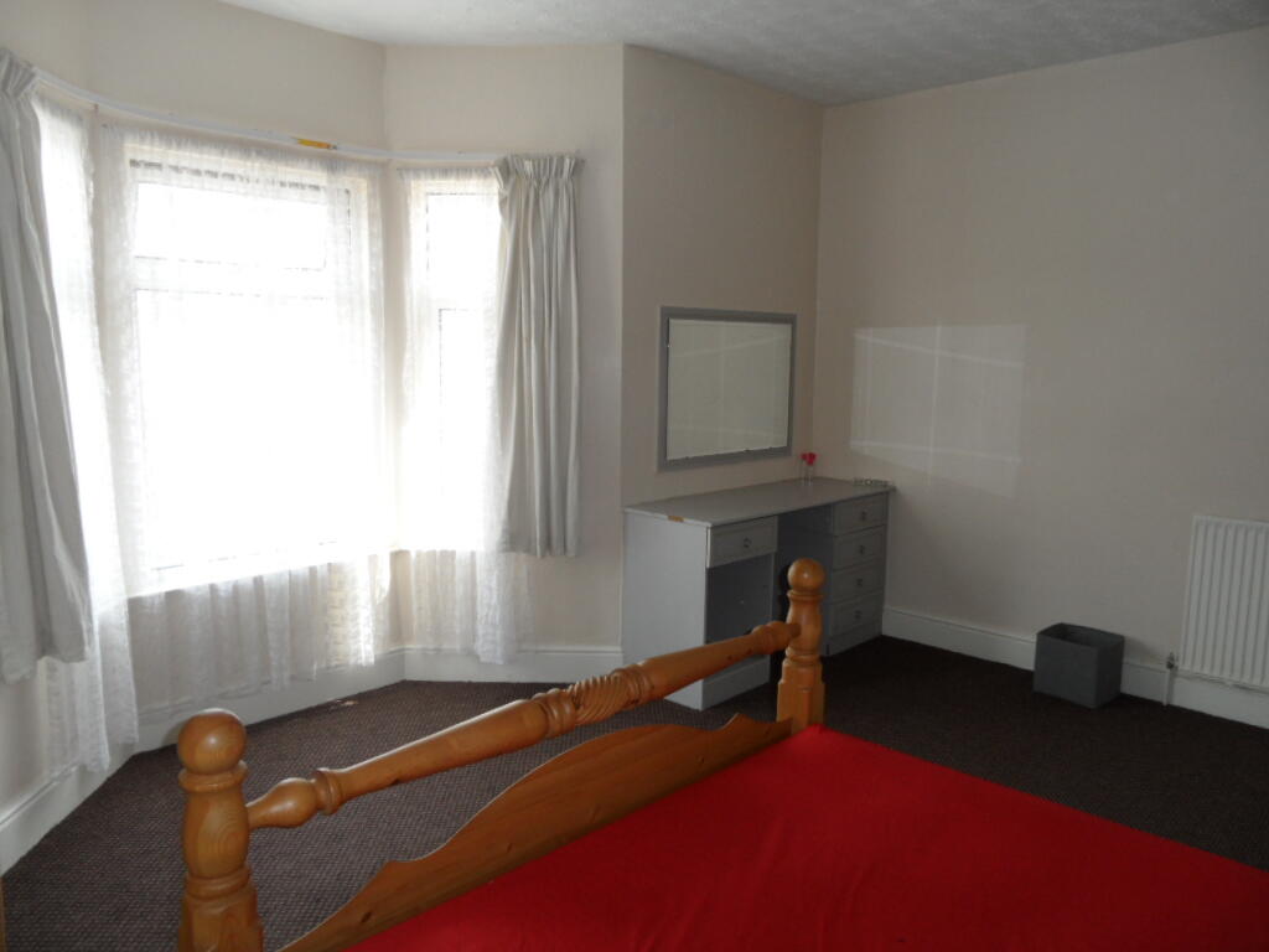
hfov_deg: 71.6
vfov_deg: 56.8
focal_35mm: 24
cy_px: 476
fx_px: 880
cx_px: 634
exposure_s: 1/60
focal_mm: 3.9
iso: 100
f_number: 3.2
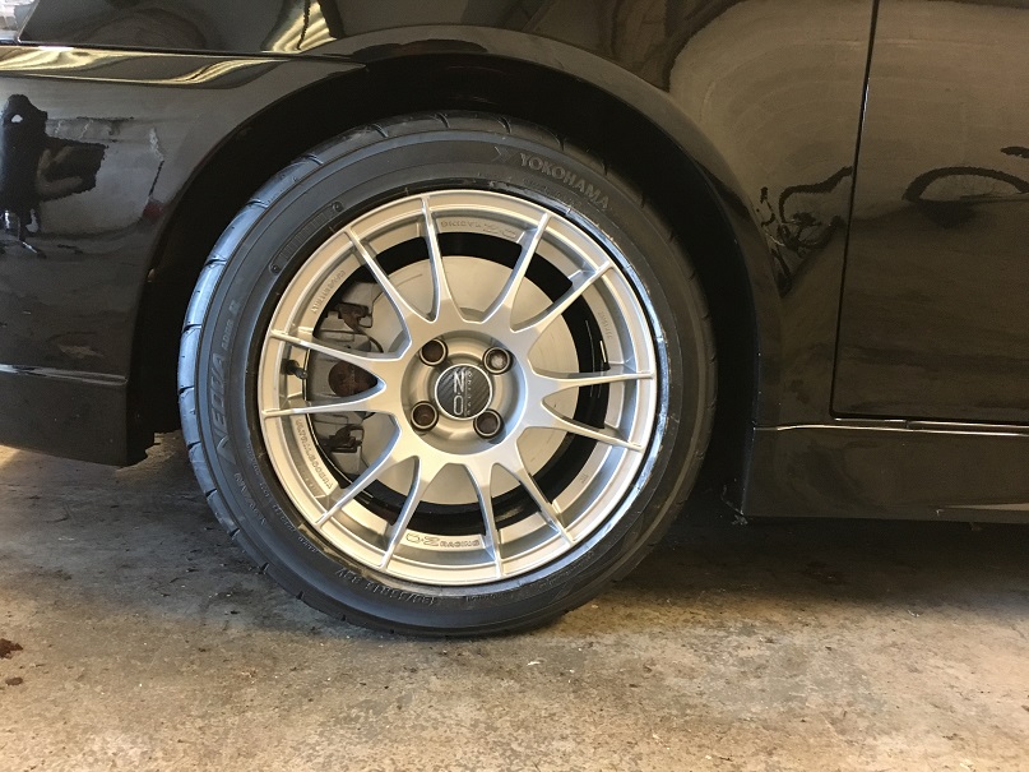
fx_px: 862
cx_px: 514
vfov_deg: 48.2
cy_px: 386
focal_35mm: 29
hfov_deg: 61.7
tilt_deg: -10.2
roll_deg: -4.1
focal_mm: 4.15
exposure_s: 1/17
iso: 250
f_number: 2.2
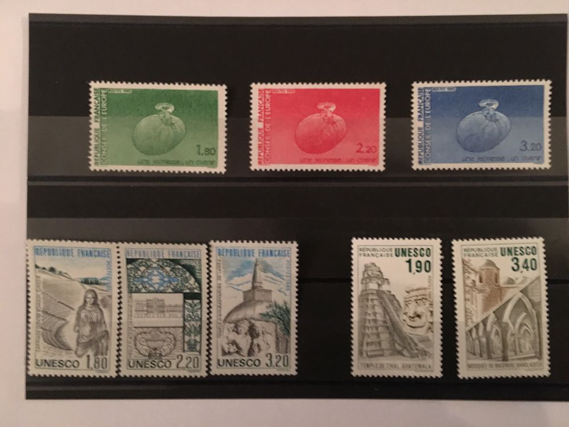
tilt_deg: -89.3
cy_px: 214
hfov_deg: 61.7
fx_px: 477
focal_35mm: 29
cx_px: 284
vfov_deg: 48.2
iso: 500
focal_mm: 4.15
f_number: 2.2
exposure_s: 1/17
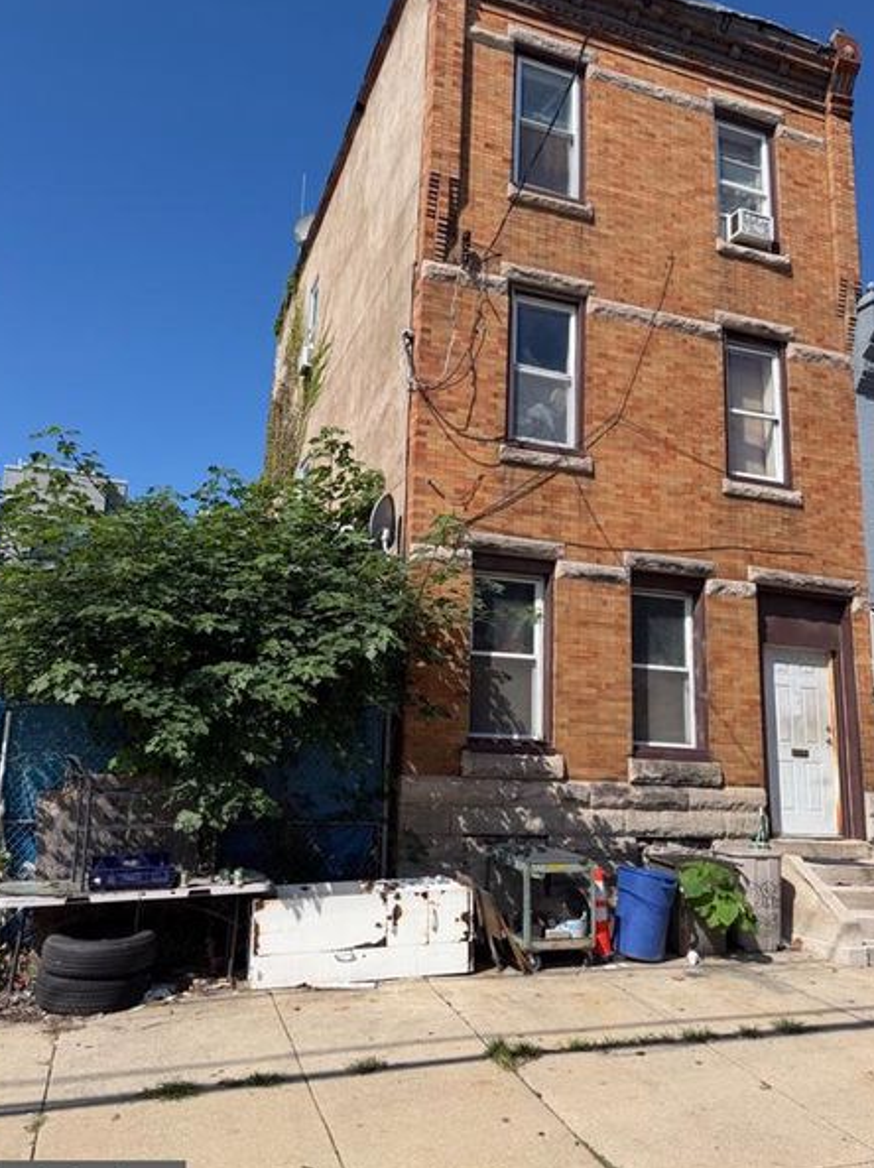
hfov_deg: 51.3
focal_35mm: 27
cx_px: 465
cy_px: 574
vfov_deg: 65.4
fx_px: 910
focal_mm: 6.76
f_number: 1.78
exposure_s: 1/5714
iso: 80
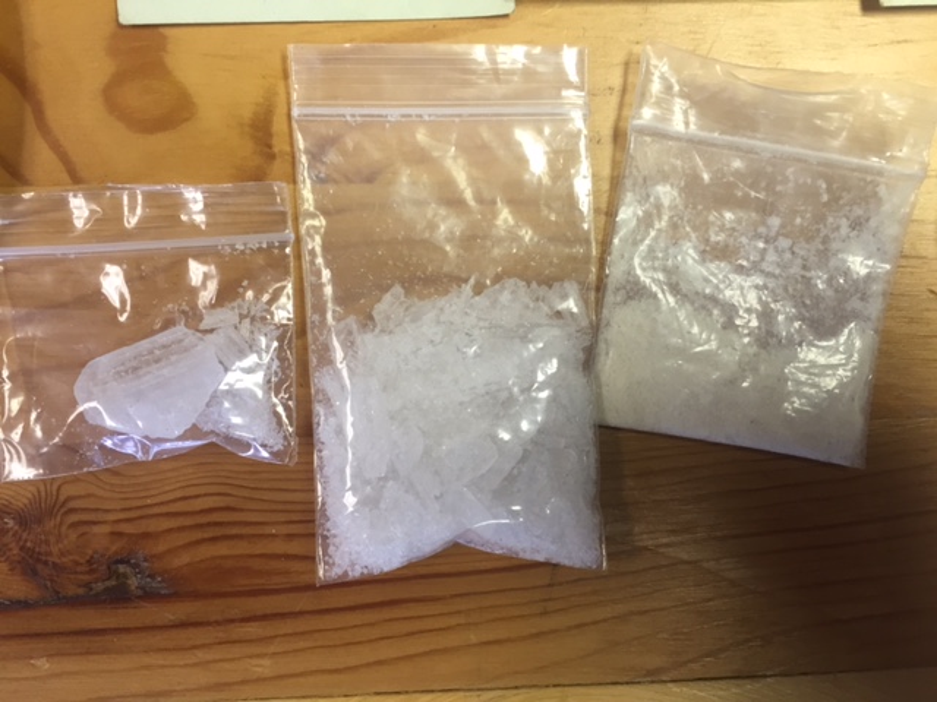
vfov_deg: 48.2
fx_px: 785
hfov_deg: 61.7
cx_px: 468
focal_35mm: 29
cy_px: 351
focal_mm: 4.15
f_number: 2.2
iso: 80
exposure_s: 1/30
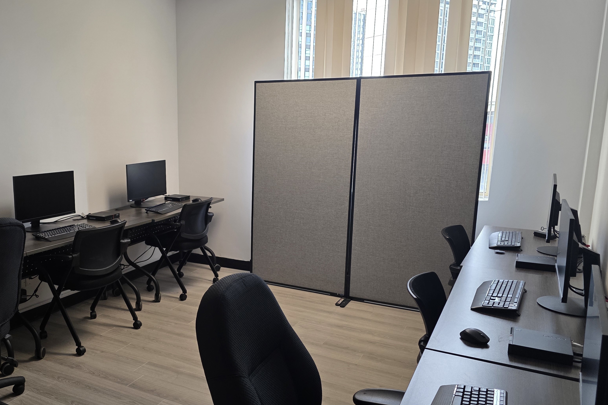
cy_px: 223
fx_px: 524
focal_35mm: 31
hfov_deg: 59.3
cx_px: 217
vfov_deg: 42.3
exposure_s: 1/120
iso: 200
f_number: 1.7
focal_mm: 6.3
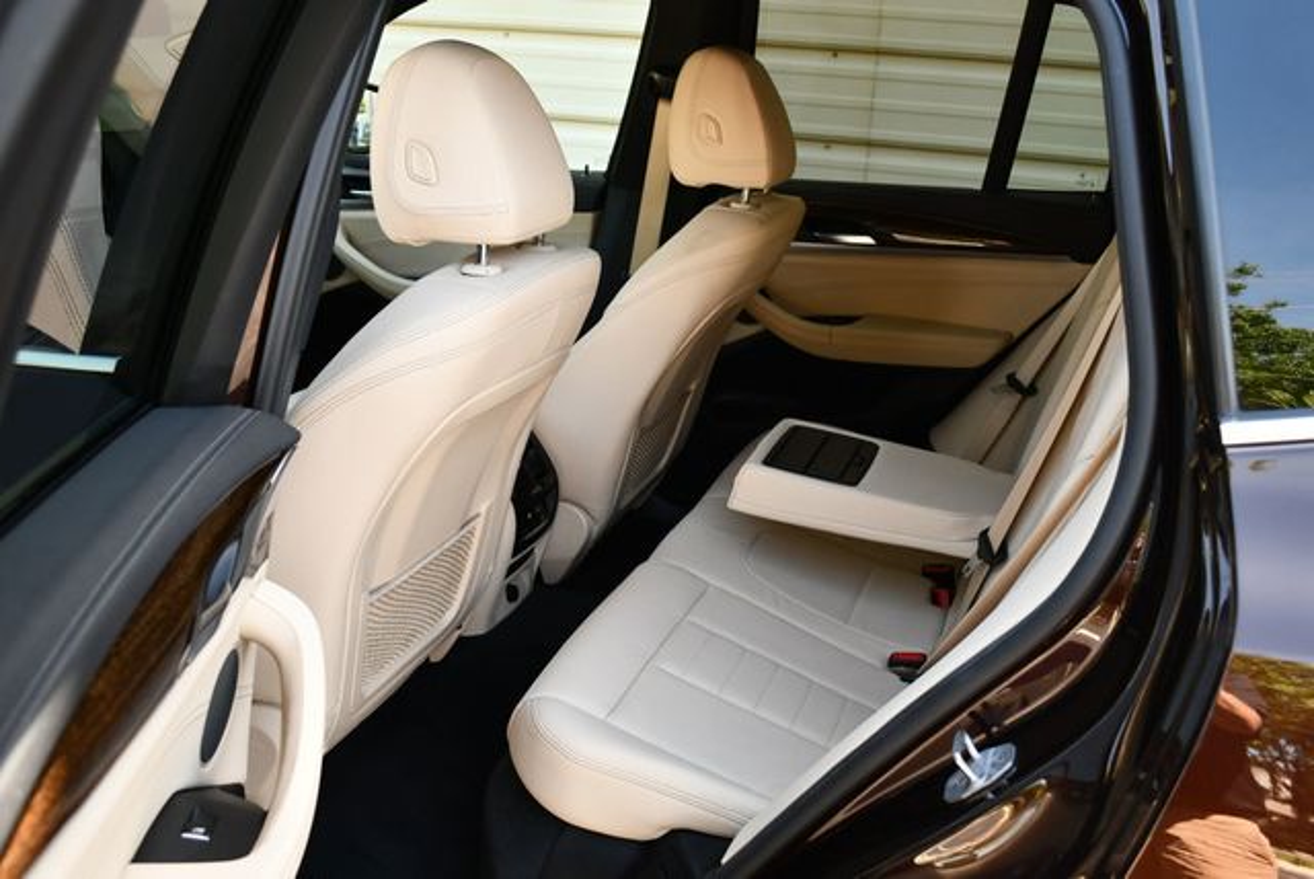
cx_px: 657
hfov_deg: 53.1
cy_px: 440
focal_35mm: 36
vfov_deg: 36.9
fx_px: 1315
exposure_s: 1/250
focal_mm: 18
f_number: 3.5
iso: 400
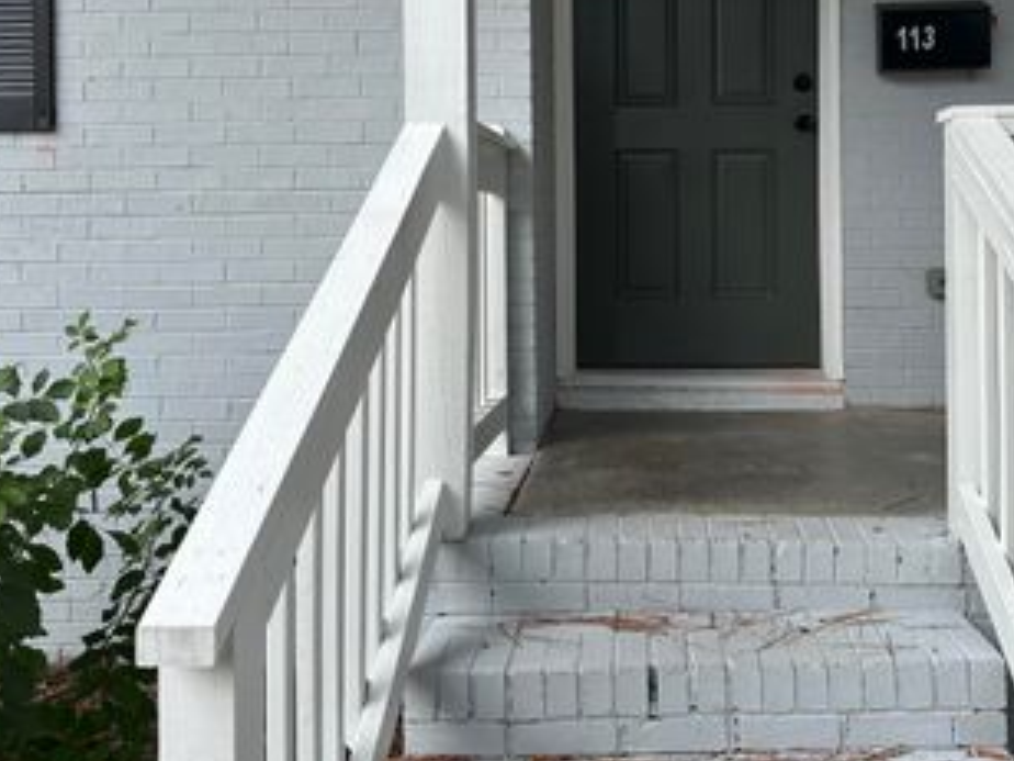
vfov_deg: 36.2
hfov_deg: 47.5
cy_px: 212
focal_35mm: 39
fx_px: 1142
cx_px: 616
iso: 80
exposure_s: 1/943
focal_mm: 6.86
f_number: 1.78
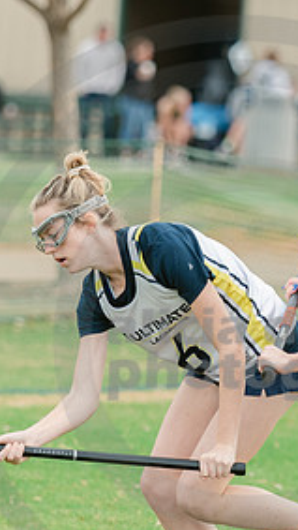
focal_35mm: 473
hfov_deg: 2.6
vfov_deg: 4.6
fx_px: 6650
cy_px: 318
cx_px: 297
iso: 400
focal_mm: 135
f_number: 2.8
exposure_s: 1/1250
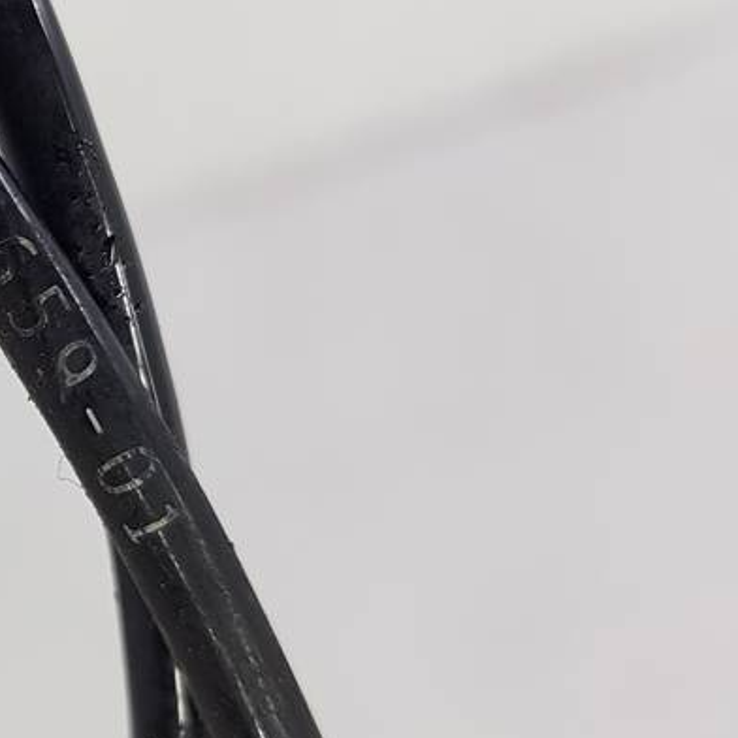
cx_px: -68
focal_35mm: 60
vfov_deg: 28.5
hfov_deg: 26.4
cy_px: 267
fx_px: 1447
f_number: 1.7
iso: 64
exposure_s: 1/100
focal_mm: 4.2
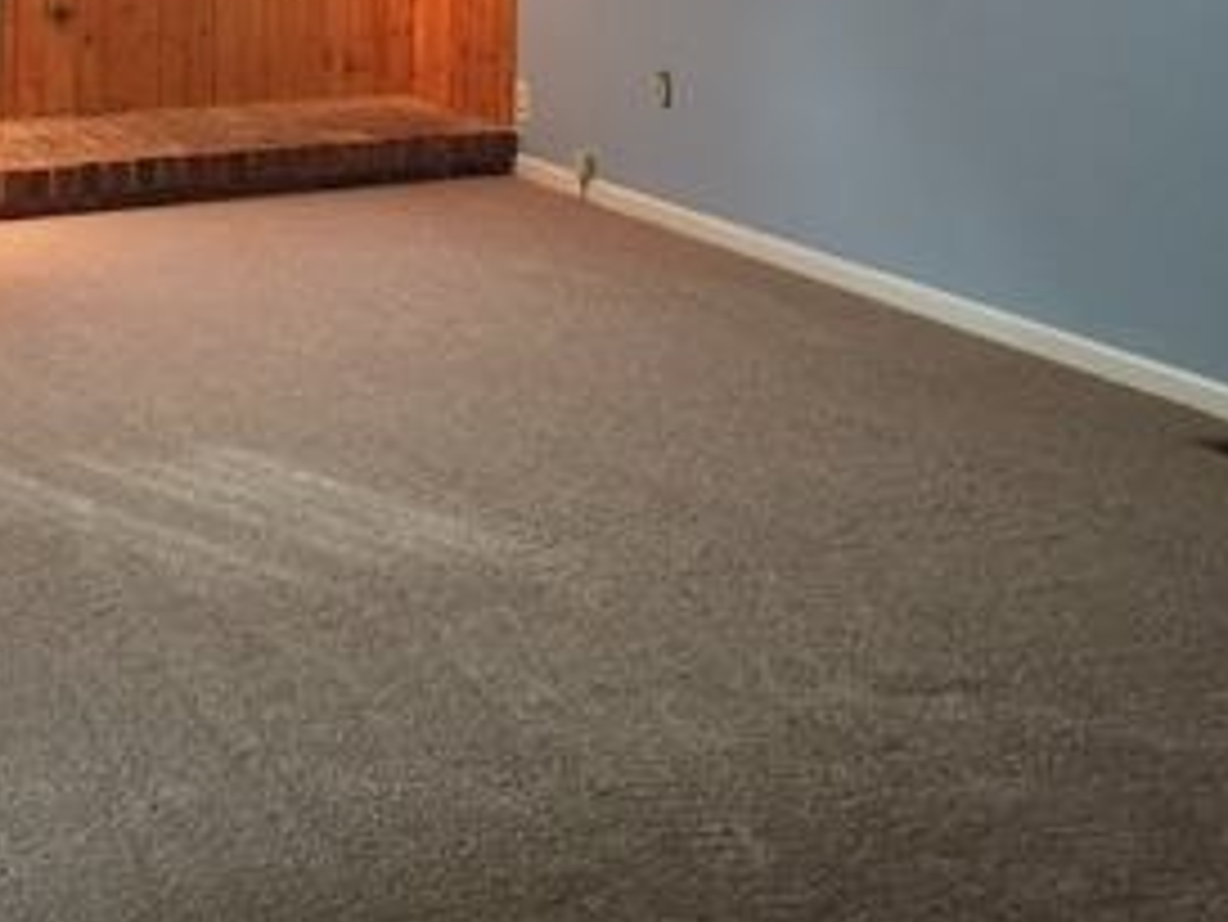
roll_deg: -2.6
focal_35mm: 68
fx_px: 2413
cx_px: 337
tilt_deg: -6.2
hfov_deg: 28.2
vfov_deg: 20.9
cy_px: 0
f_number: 2.2
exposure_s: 1/15
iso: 125
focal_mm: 4.15
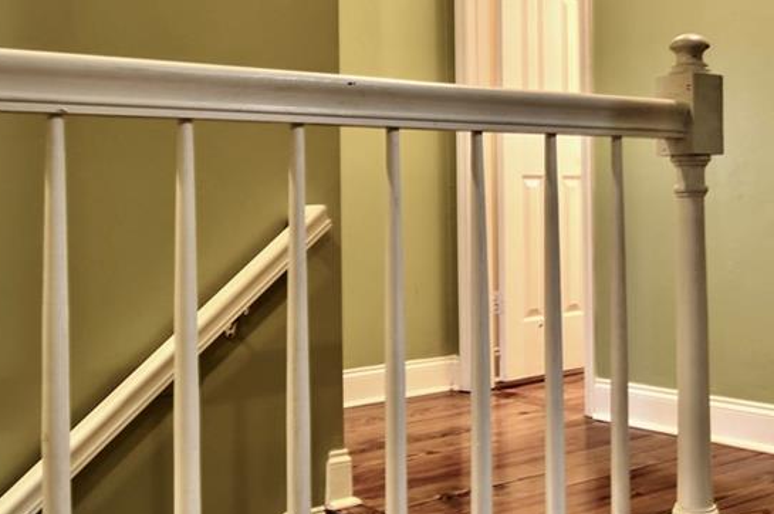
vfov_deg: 28.0
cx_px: 456
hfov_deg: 41.1
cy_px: 209
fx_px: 1029
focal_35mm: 48
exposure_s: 1/1.67
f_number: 8
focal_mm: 17
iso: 200
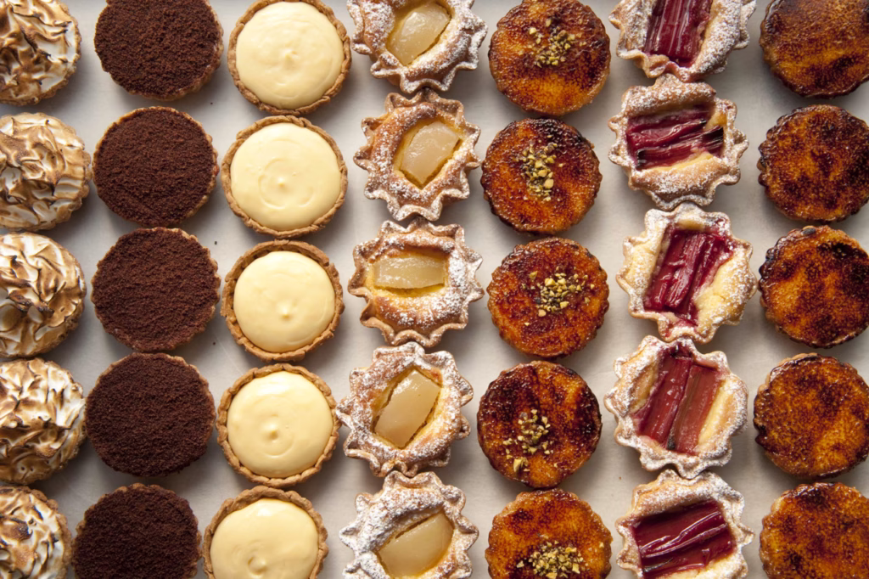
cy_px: 290
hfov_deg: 44.5
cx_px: 434
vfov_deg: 30.5
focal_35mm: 44
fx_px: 1062
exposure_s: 1/80
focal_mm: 44
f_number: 16
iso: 200
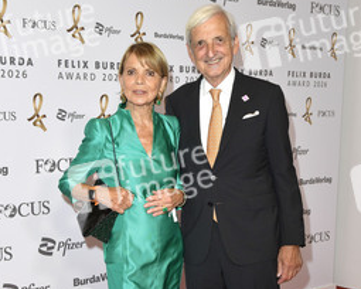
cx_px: 181
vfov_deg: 26.4
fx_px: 598
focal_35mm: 56
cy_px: 251
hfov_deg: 33.6
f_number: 6.3
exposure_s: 1/200
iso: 640
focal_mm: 38
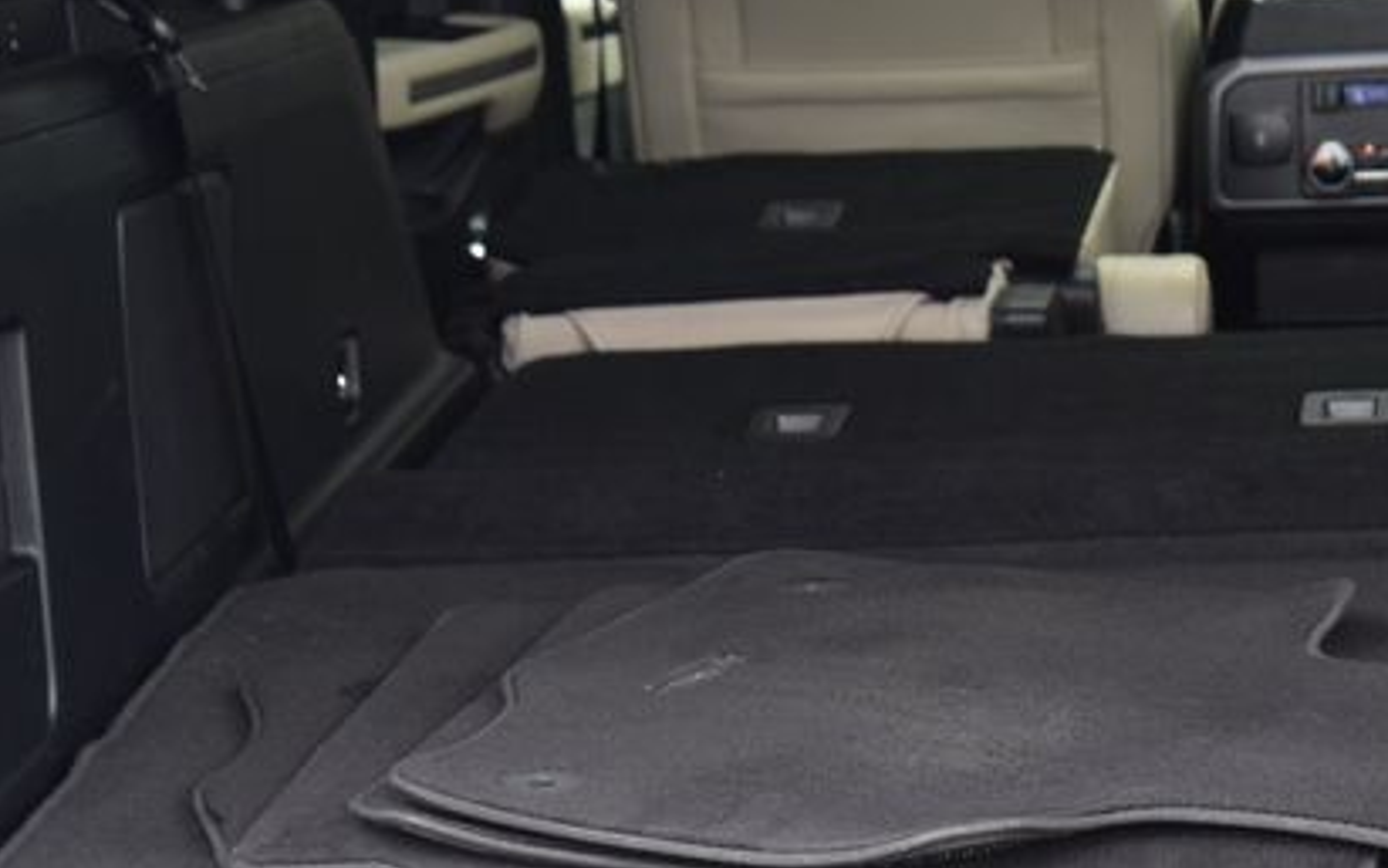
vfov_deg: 10.0
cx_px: 831
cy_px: 703
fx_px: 4948
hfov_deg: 16.0
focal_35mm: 131
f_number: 8
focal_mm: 55
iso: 400
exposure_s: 1/50
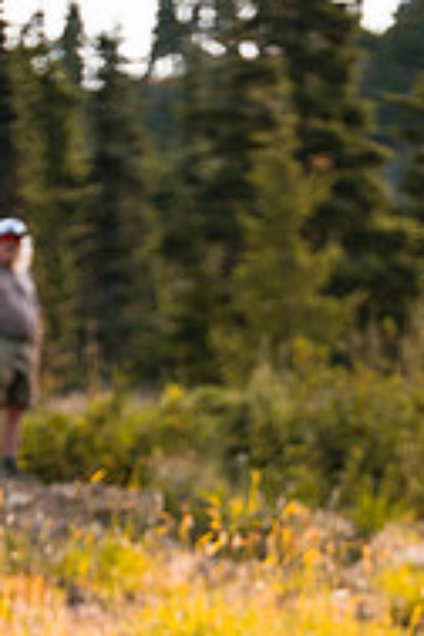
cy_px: 737
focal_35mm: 333
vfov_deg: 6.2
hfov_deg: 4.1
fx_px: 5883
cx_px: 116
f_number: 2.8
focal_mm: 140
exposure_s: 1/1250
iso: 200
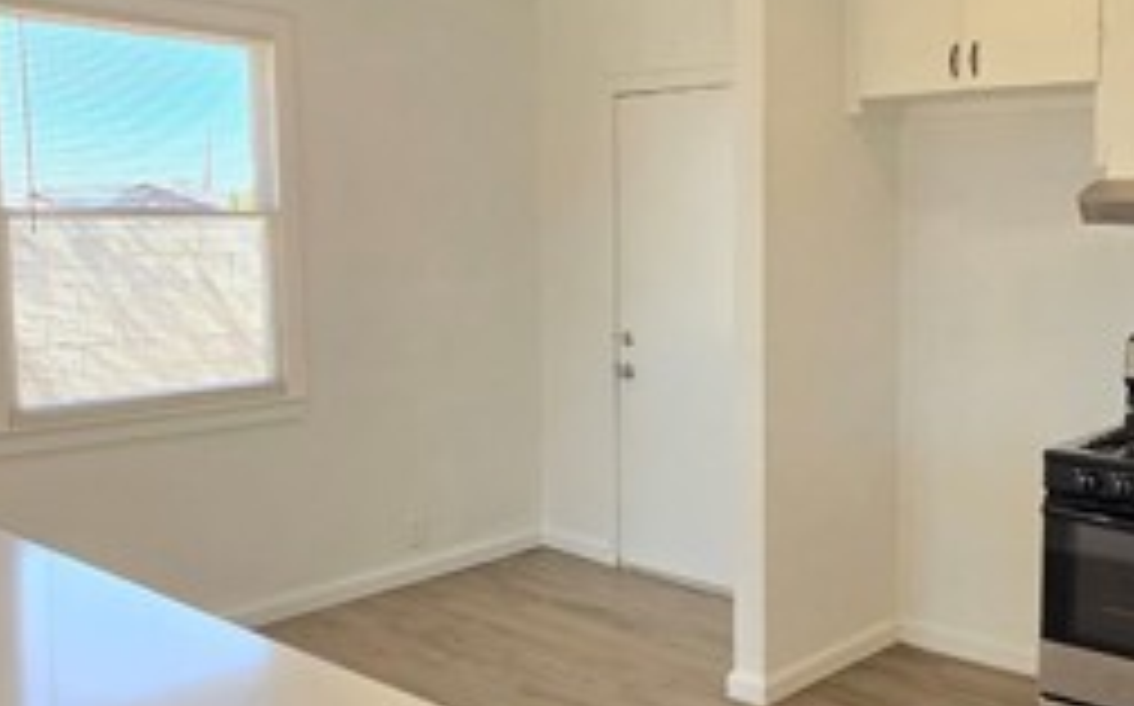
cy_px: 324
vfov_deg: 36.2
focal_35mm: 35
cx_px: 850
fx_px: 1081
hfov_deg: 52.9
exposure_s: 1/120
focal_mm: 2.2
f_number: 1.9
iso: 50
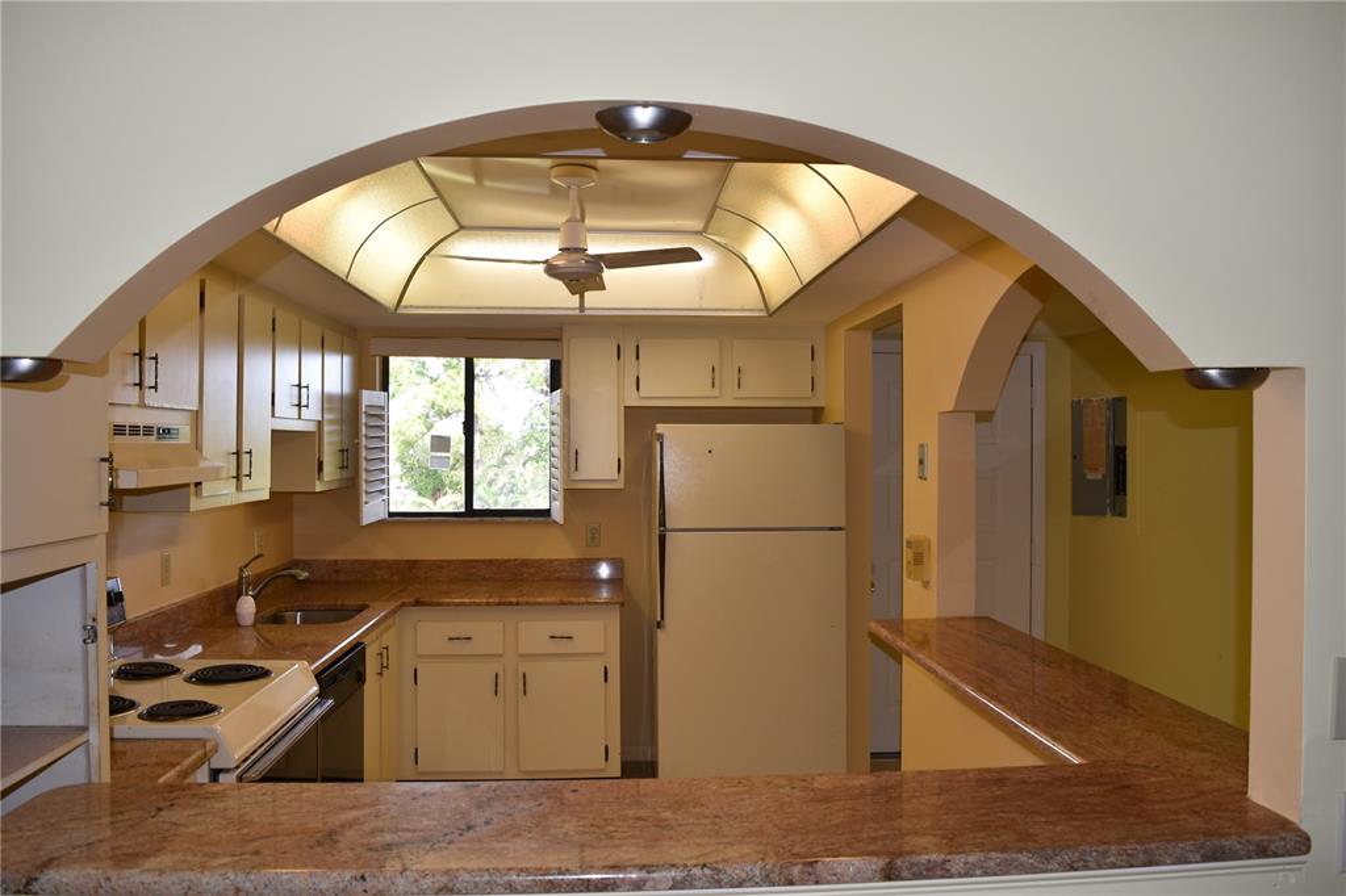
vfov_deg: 47.9
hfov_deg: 67.4
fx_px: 1009
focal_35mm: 27
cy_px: 448
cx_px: 673
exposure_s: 1/125
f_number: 5.6
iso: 280
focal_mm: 18
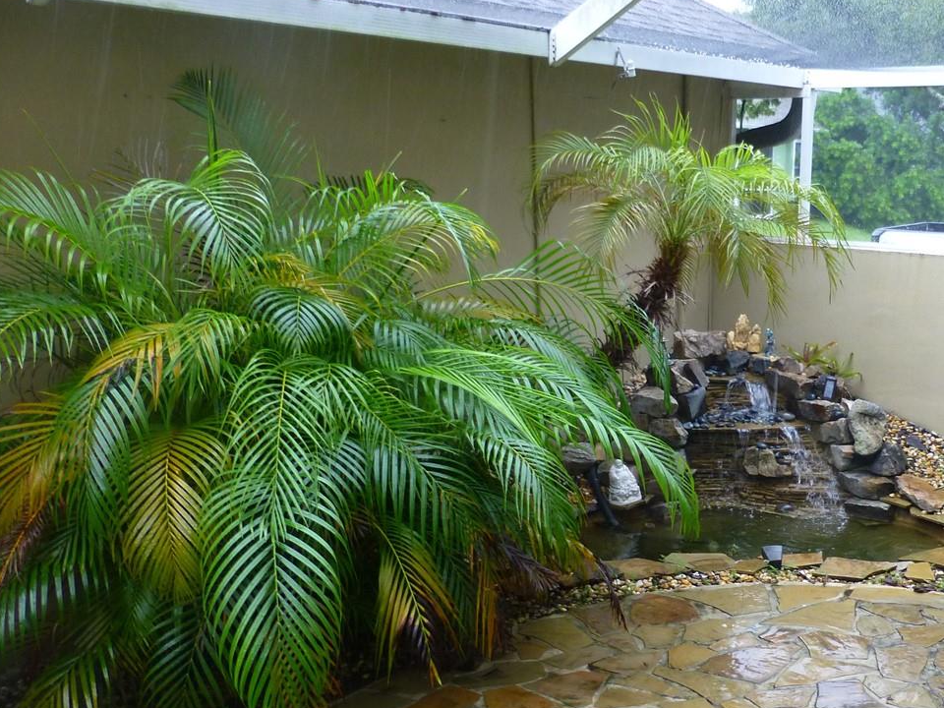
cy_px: 469
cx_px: 710
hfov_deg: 45.2
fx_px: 1091
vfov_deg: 35.6
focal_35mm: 40
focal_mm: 4.3
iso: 160
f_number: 3.3
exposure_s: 1/60
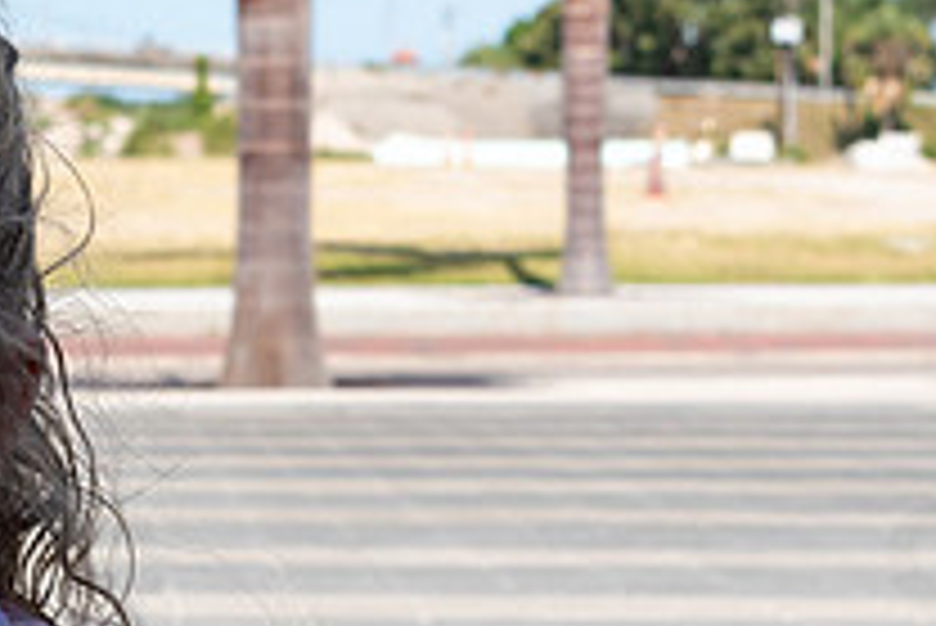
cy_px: 597
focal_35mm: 230
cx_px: -122
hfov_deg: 8.9
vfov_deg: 6.0
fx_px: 5984
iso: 200
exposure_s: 1/320
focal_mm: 55
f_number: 9
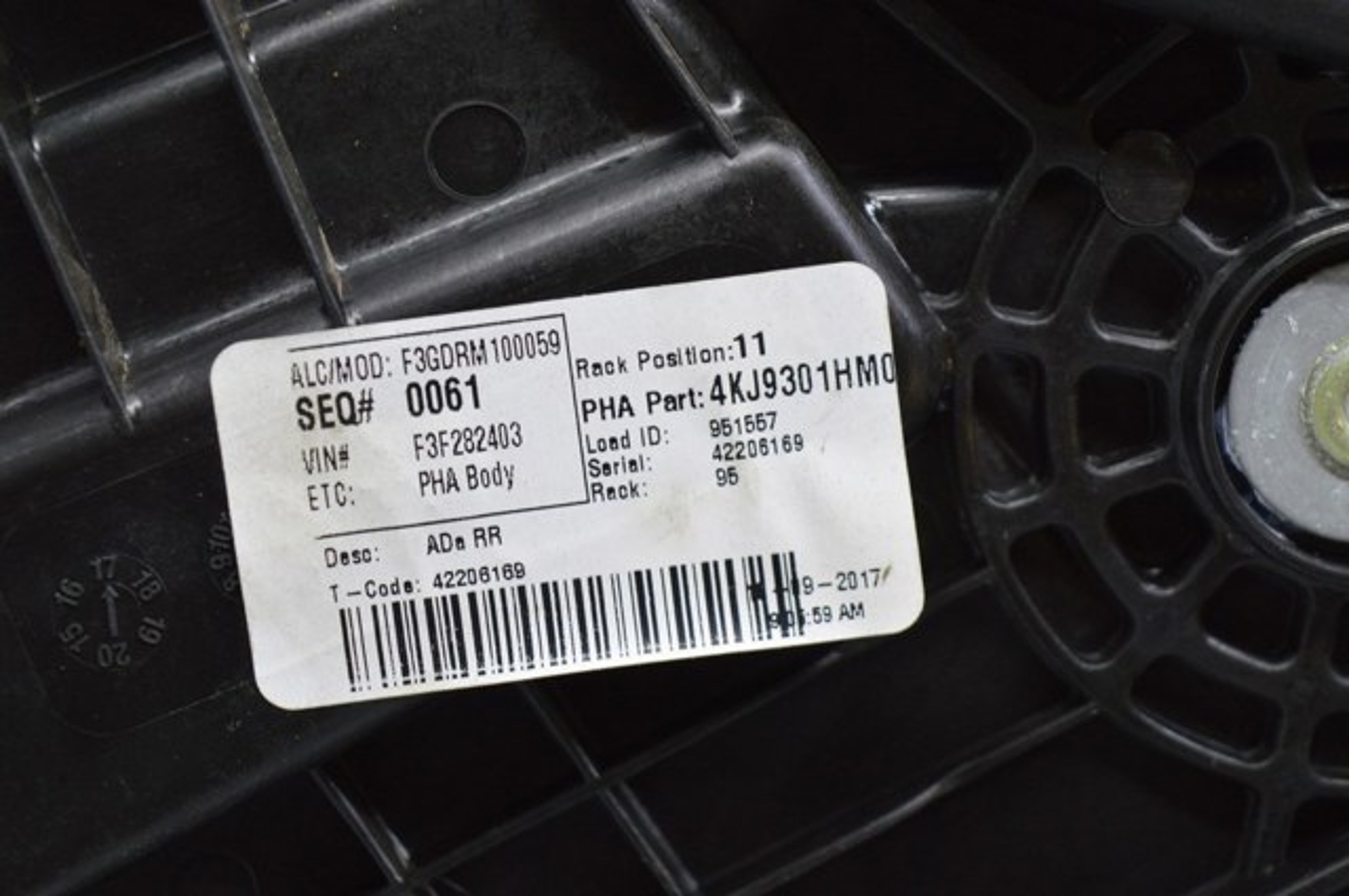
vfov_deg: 16.5
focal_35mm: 82
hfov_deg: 24.6
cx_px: 674
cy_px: 448
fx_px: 3088
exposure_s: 1/50
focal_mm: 55
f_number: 5.6
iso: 800
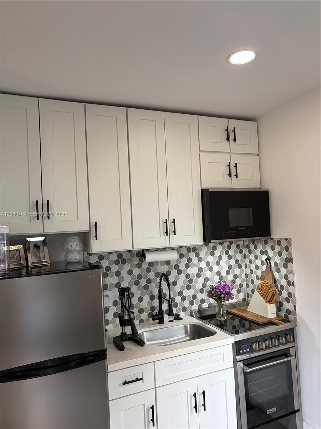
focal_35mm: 26
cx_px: 160
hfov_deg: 53.1
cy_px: 214
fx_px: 321
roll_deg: +3.3
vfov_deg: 67.3
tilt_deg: +2.2
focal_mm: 5.96
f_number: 1.6
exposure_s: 1/60
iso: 125
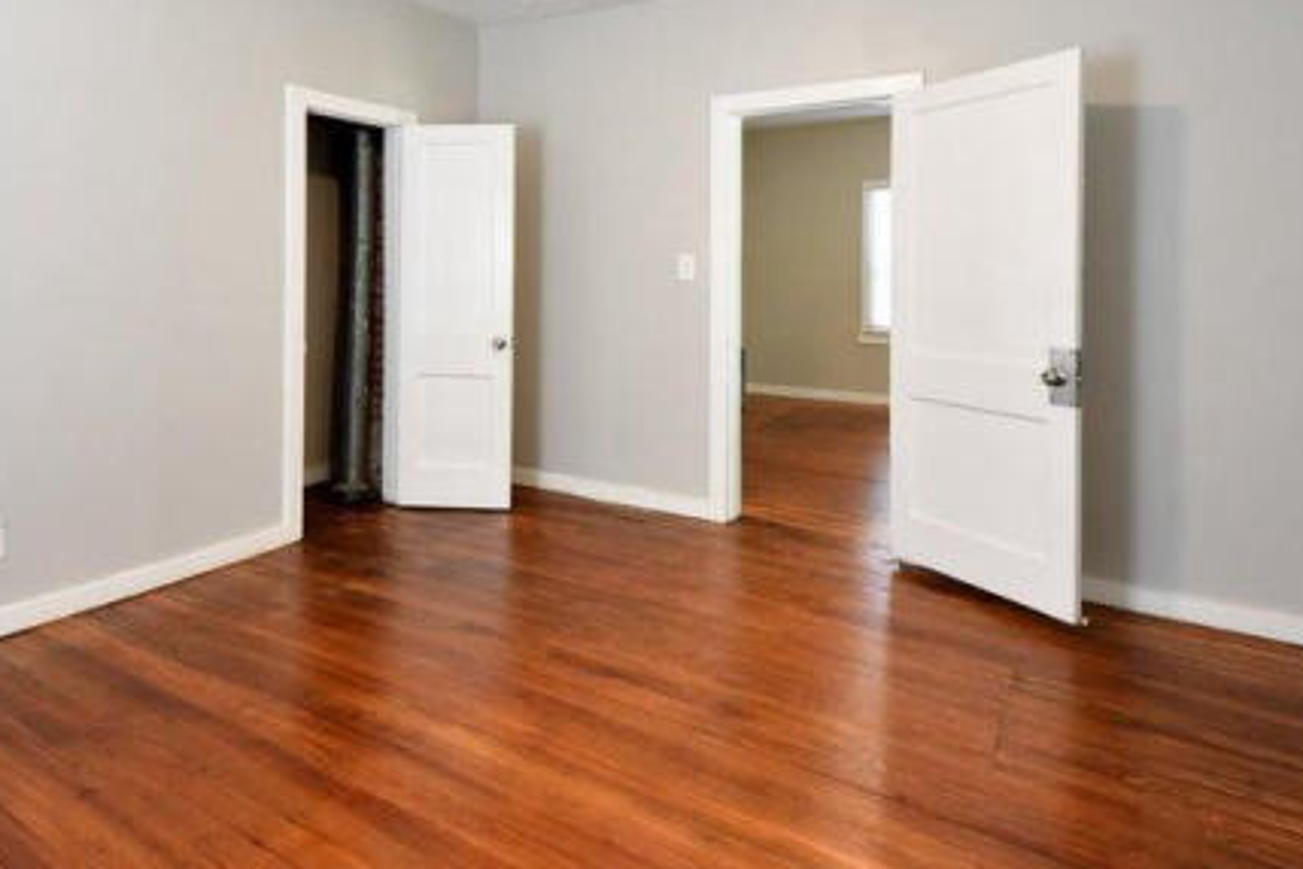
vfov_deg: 57.7
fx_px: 760
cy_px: 267
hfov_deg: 81.1
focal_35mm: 21
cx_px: 617
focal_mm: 8
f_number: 7.1
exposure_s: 1/30
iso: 2000
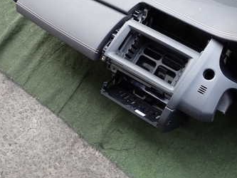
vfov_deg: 32.1
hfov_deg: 39.9
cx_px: 199
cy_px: 71
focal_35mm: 45
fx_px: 308
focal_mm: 4.5
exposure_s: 1/60
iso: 100
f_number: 2.8
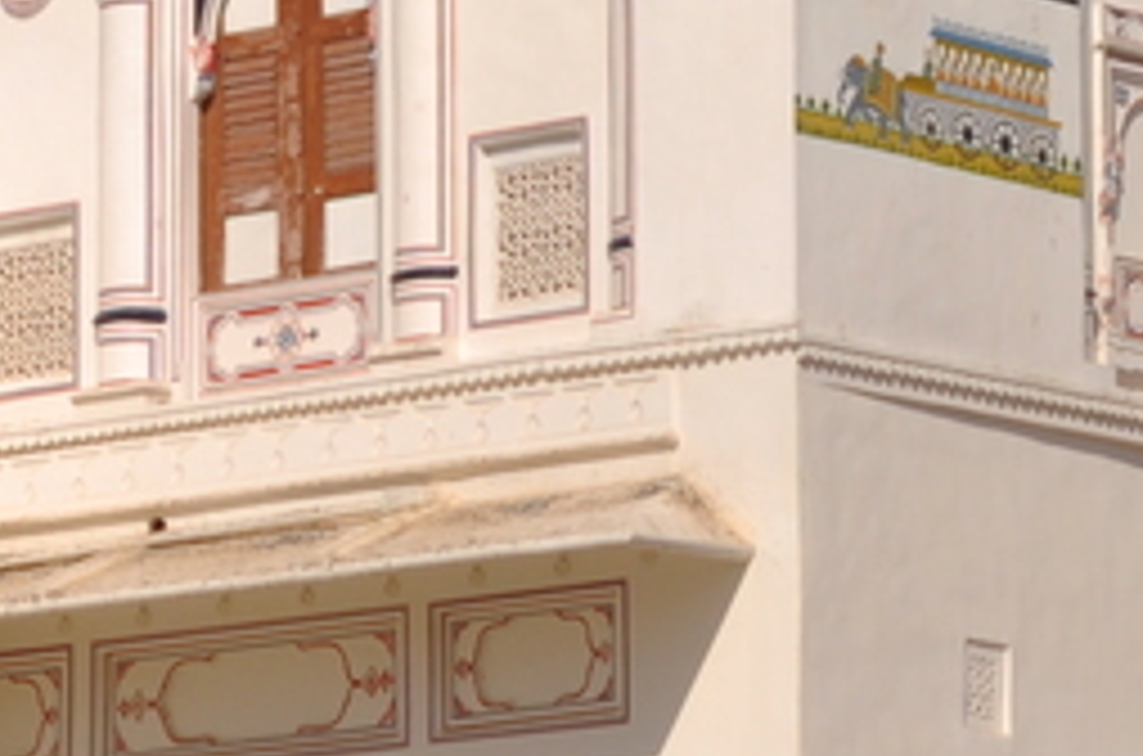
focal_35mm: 318
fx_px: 10071
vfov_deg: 4.3
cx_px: 216
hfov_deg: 6.5
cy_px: 585
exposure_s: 1/400
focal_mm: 42
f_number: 10
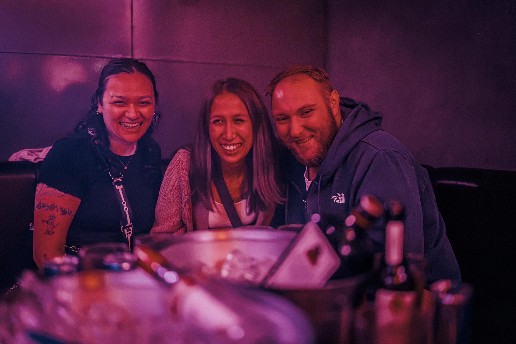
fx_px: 502
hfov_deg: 54.4
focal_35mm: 35
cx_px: 258
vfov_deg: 37.9
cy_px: 172
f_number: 1.2
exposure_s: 1/50
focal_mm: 35
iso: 25600
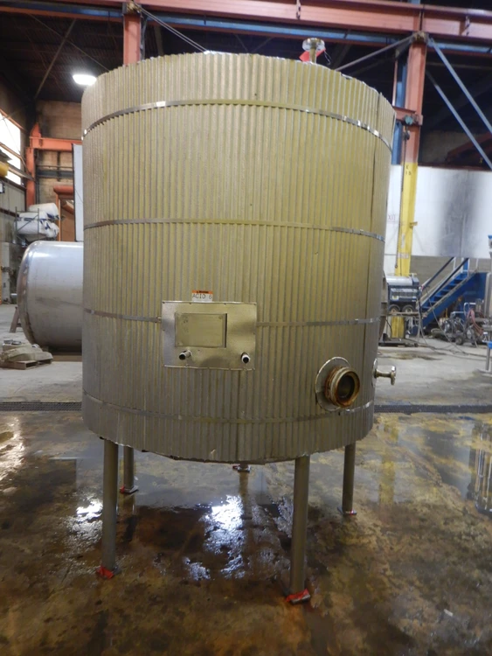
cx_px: 246
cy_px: 328
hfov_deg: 56.8
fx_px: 455
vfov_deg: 71.6
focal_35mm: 24
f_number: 2.8
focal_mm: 4.3
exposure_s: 1/15
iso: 400
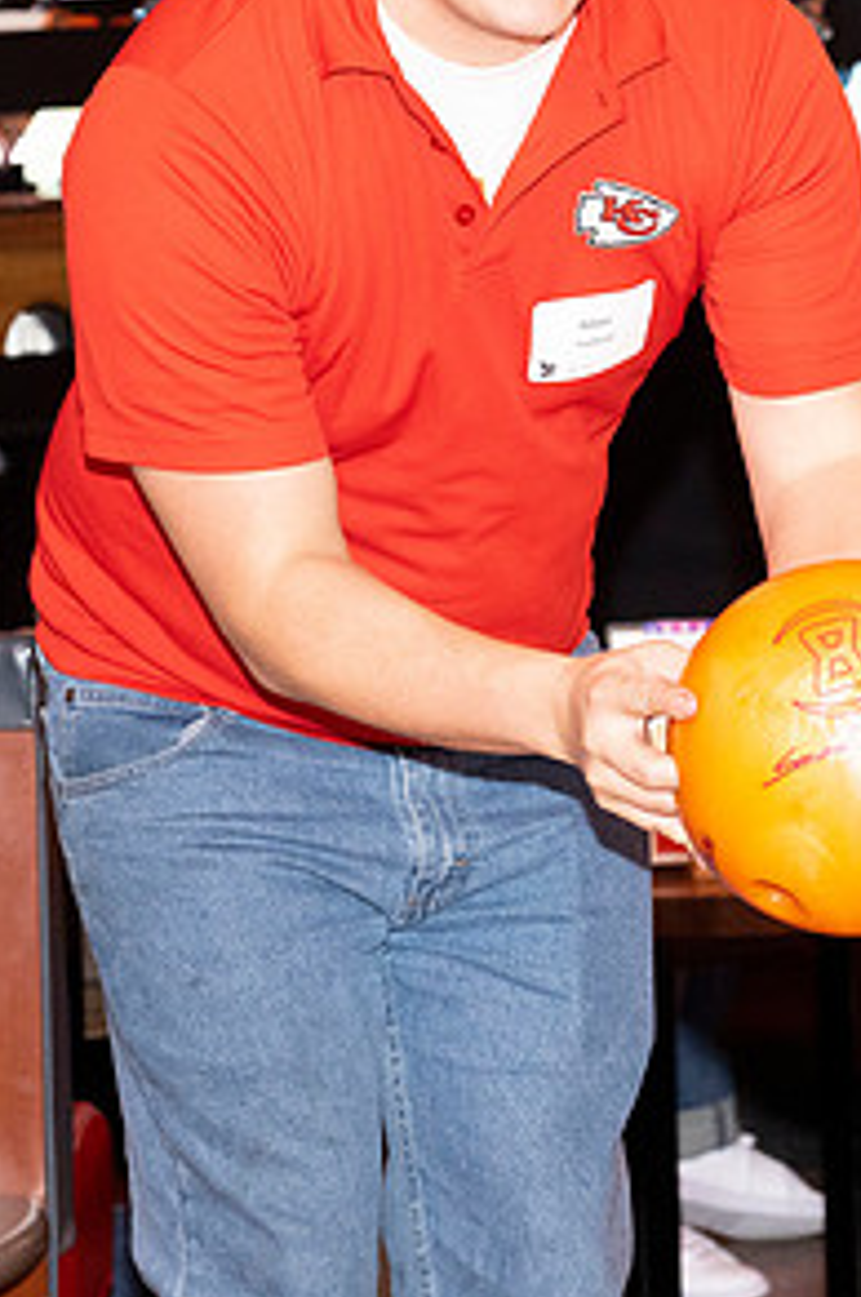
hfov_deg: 6.9
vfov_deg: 10.3
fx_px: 7156
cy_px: 378
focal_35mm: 199
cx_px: 870
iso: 2000
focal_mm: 86
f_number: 5.6
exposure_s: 1/100
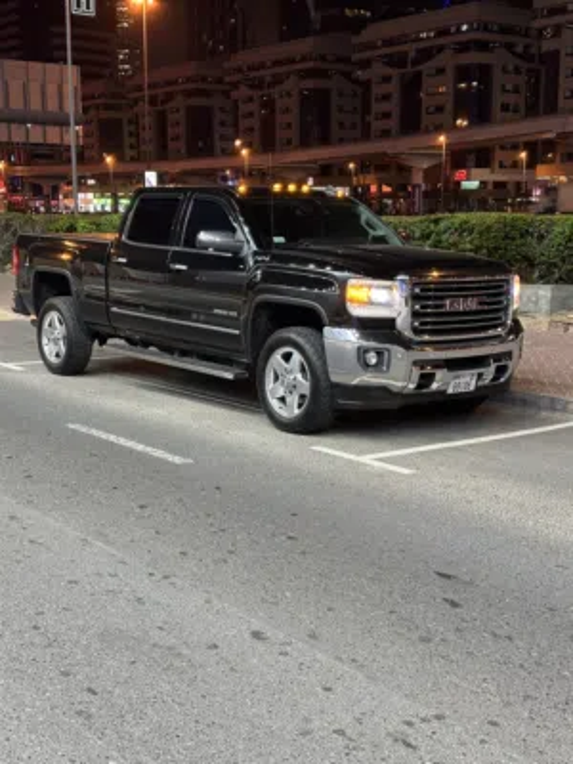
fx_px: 1059
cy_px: 382
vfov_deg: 39.7
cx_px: 286
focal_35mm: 48
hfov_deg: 30.3
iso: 200
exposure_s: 1/33
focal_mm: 6.86
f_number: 1.78
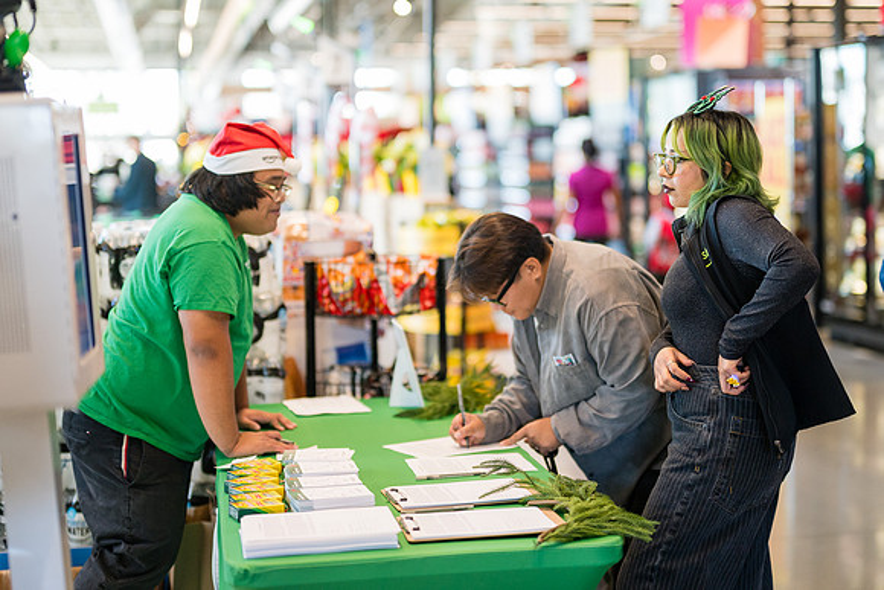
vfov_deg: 22.9
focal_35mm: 59
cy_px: 242
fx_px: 1451
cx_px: 482
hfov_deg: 33.9
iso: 640
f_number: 1.2
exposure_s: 1/500
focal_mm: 50
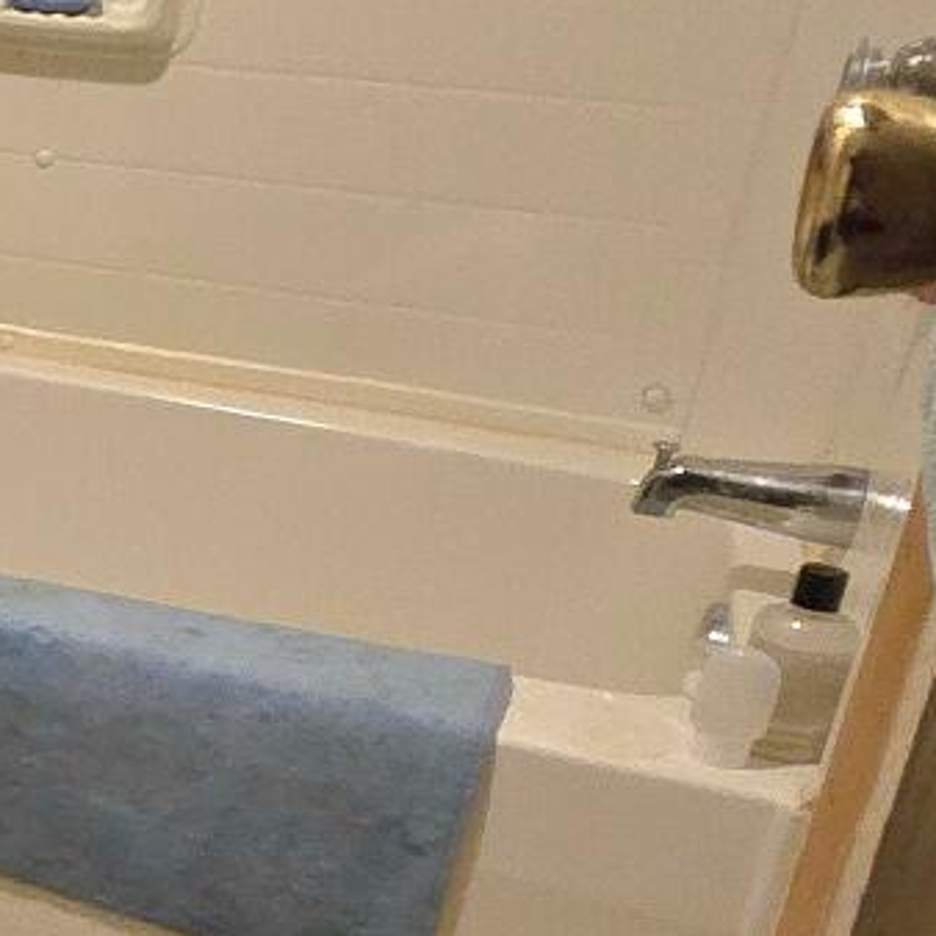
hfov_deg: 16.7
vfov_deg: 25.4
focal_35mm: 68
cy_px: 435
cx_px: -1077
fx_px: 2080
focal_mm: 2.2
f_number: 2.2
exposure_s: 1/60.2
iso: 640
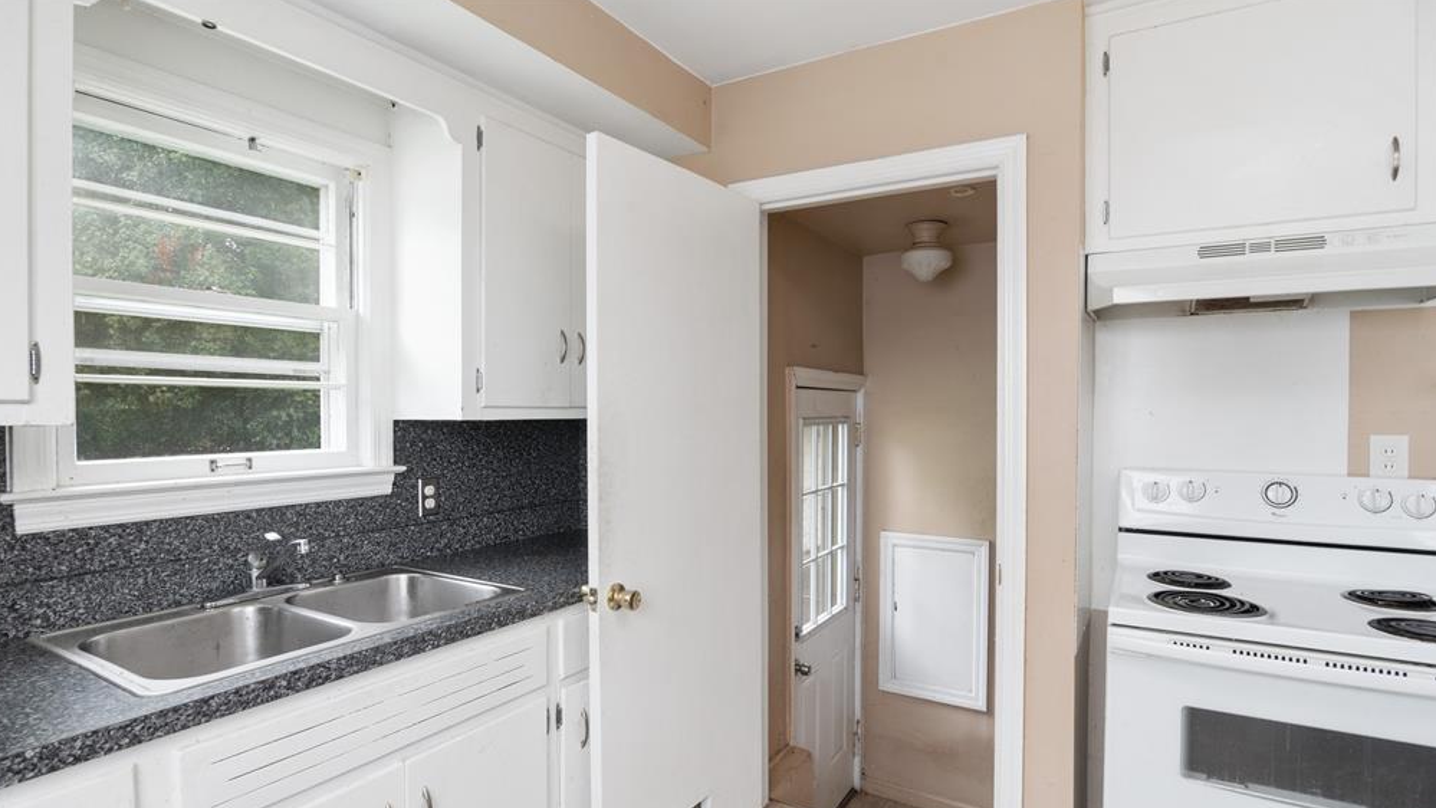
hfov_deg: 66.1
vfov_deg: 40.0
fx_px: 1104
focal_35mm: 29
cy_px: 485
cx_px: 717
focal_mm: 27
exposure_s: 1/8
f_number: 9
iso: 320
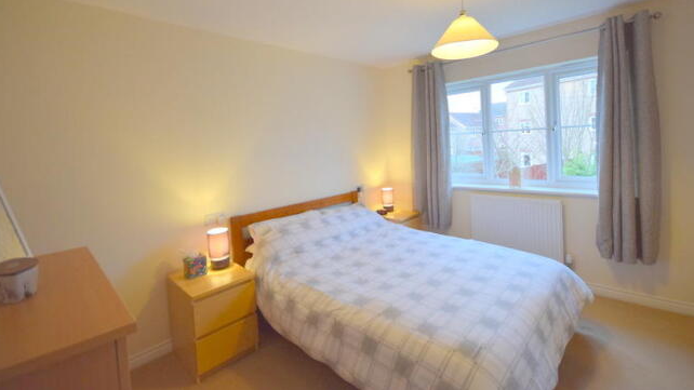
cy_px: 156
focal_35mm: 16
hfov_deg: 99.4
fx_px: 294
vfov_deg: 66.4
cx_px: 348
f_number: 4
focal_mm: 10
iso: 640
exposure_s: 1/60
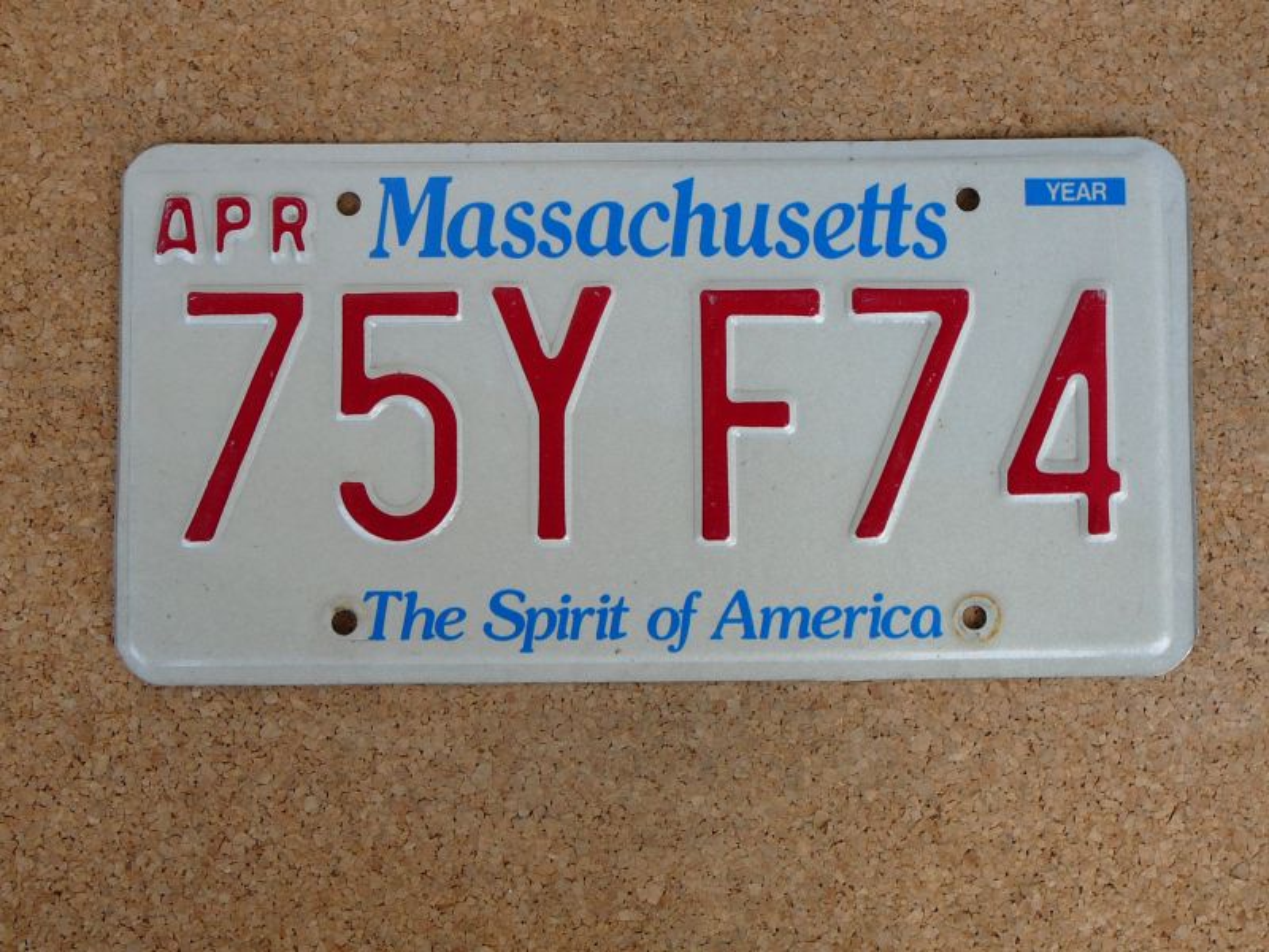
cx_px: 634
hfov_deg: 42.1
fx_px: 1650
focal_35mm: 45
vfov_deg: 32.2
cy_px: 476
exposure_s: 1/80
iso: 80
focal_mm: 6.7
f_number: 3.2
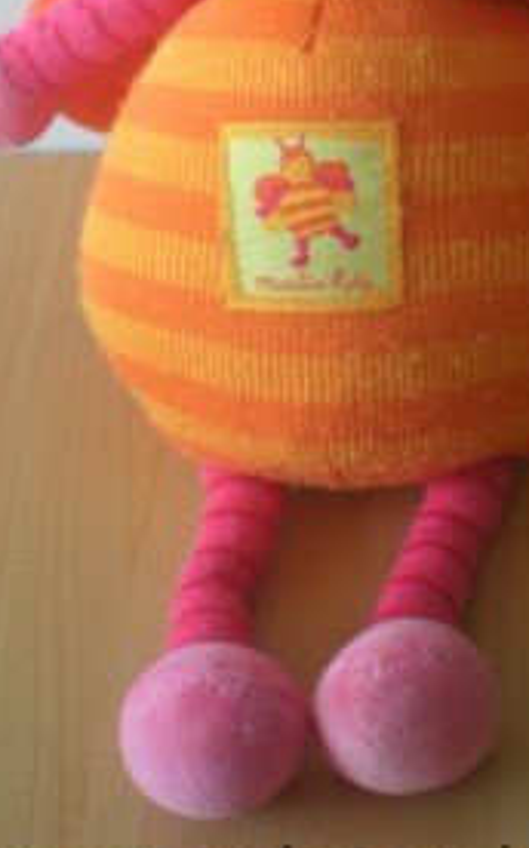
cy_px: 144
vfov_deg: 26.6
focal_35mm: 76
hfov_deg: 17.0
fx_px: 1757
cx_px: 412
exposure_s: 1/16.1
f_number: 3.1
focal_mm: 6.3
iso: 64
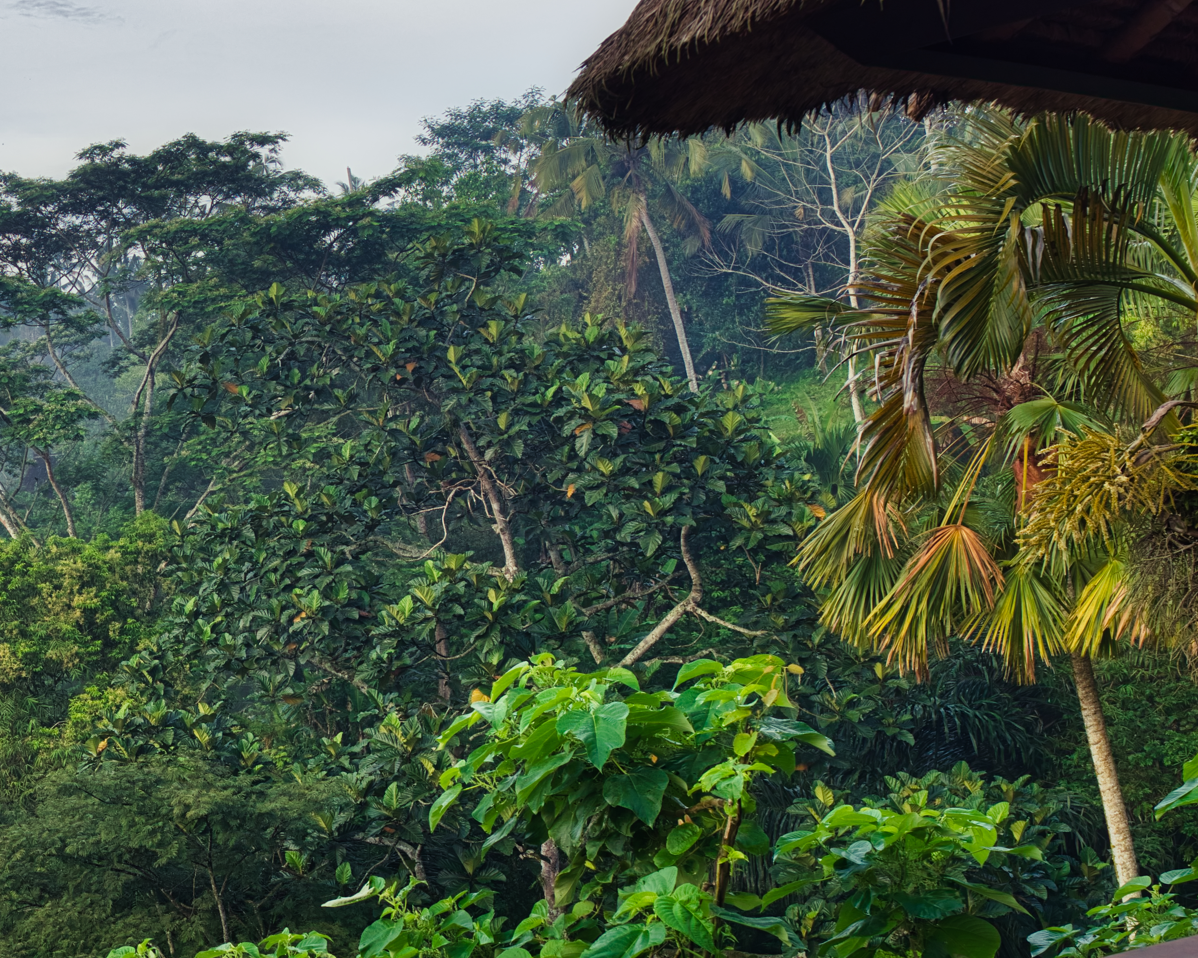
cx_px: -53
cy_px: 545
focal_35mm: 45
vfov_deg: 33.4
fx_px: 1596
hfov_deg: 36.2
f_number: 6.8
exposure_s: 1/125
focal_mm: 21
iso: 100
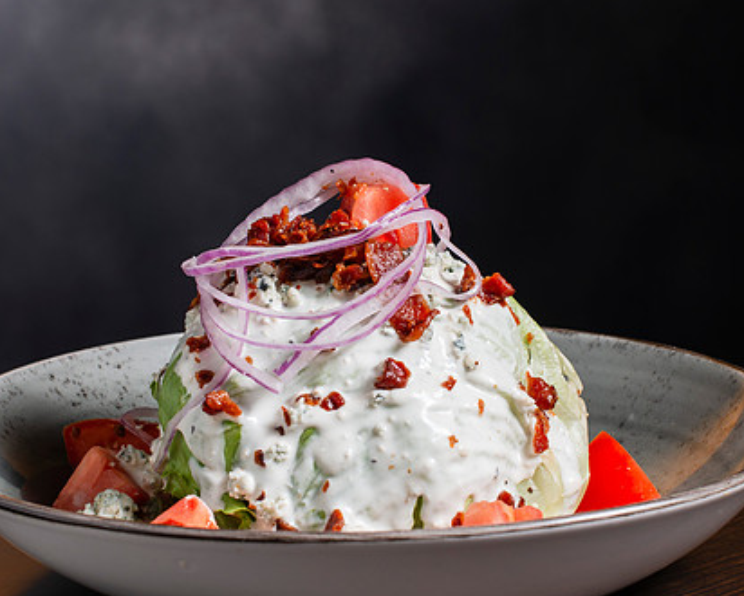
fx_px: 2313
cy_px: 306
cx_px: 365
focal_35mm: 105
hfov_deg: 18.3
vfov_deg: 14.7
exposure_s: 1/200
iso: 200
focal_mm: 50
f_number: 8
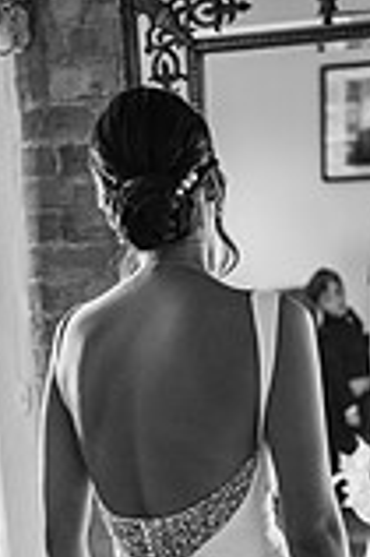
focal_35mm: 100
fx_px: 1545
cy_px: 684
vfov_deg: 19.2
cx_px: 132
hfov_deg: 13.6
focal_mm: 35
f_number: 2
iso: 100
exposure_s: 1/200
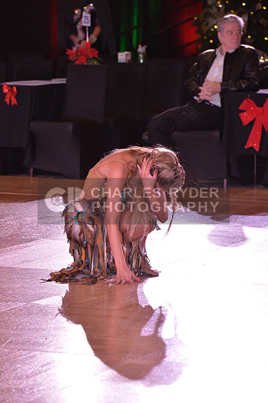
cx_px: 134
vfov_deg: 10.3
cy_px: 202
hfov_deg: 6.8
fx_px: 2240
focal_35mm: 200
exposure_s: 1/250
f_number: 6.3
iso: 2000
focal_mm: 200
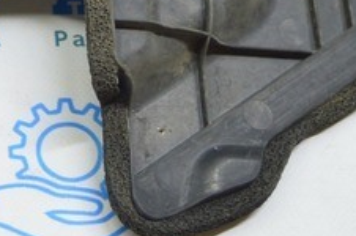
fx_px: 1343
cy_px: -92
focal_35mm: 136
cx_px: -143
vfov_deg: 9.8
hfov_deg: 14.3
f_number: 3.5
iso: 400
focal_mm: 20
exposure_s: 1/50
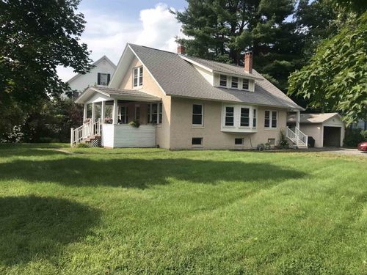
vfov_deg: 49.7
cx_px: 184
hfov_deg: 63.4
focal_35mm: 28
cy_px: 138
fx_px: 297
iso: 20
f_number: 1.8
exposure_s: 1/1709
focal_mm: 3.99
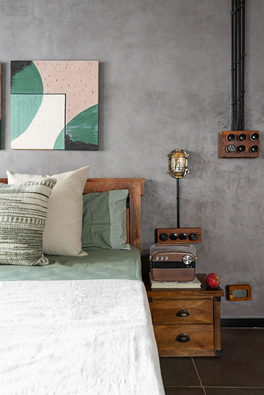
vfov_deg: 76.1
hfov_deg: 55.1
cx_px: 132
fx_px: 253
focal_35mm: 23
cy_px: 198
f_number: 6.3
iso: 1600
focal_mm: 23
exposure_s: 1/50
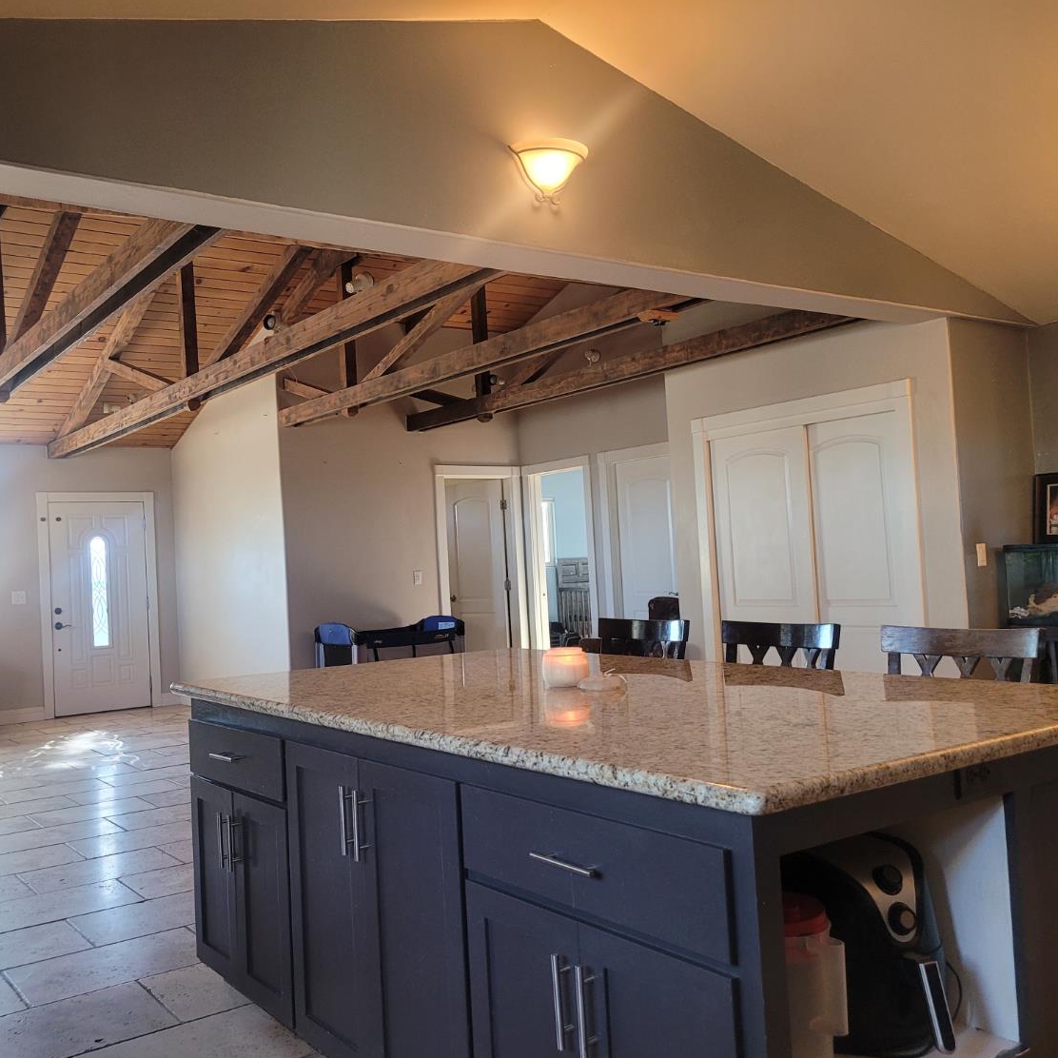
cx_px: 456
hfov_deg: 52.4
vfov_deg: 52.5
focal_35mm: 31
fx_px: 1072
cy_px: 530
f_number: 1.8
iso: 200
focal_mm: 5.4
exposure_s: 1/60
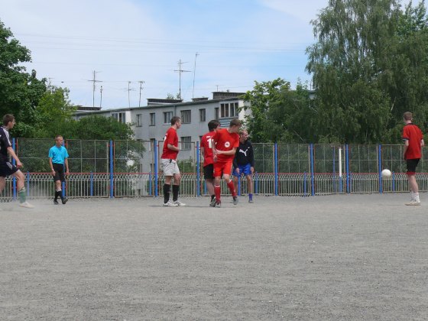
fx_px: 1199
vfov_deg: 15.2
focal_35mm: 97
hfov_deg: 20.2
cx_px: 214
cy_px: 160
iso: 100
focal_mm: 13.1
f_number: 6.3
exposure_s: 1/500
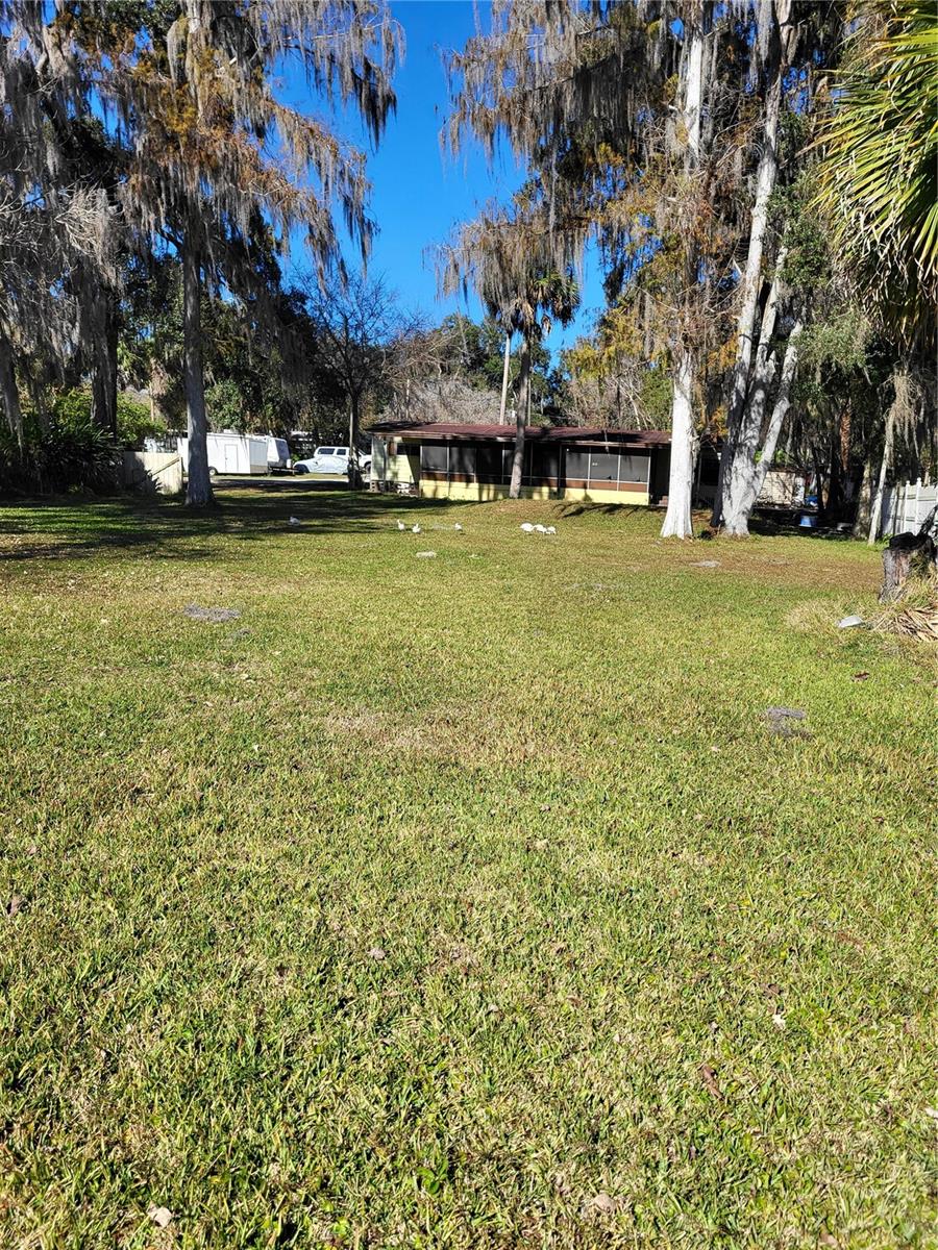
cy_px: 625
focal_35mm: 26
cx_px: 469
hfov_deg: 53.1
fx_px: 939
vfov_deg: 67.3
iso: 40
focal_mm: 5.4
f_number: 1.8
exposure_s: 1/2204
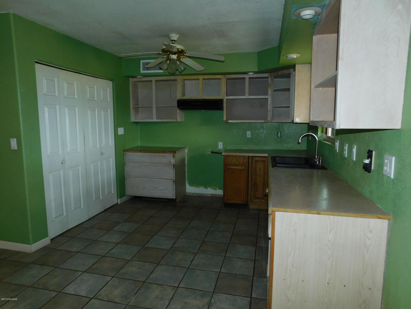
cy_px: 154
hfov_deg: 73.9
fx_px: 273
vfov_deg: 58.9
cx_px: 206
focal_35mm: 23
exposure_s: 1/30
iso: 200
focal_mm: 4
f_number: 3
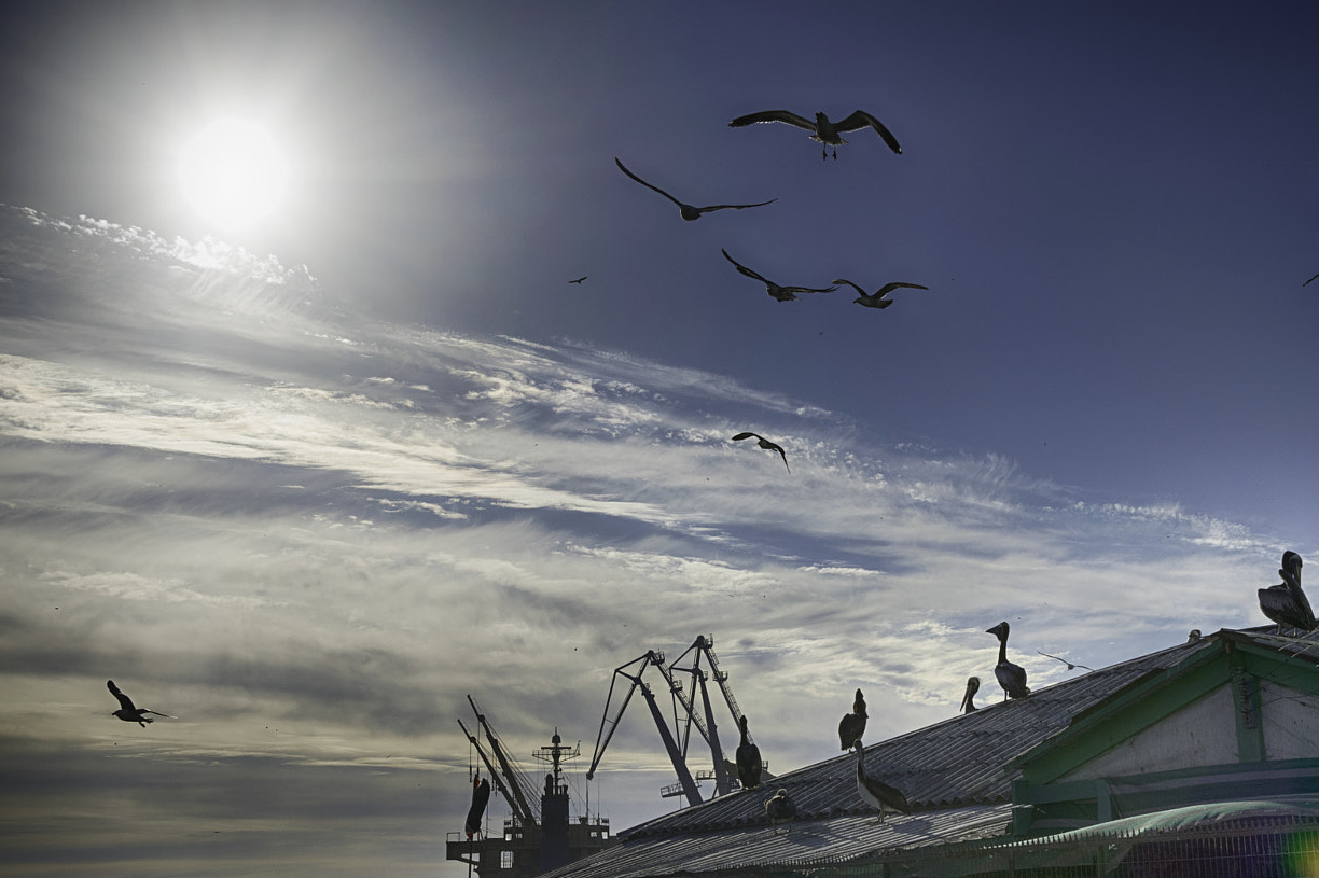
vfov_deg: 19.8
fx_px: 2514
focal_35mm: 69
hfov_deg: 29.3
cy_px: 518
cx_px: 772
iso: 100
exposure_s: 1/1600
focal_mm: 35
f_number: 11
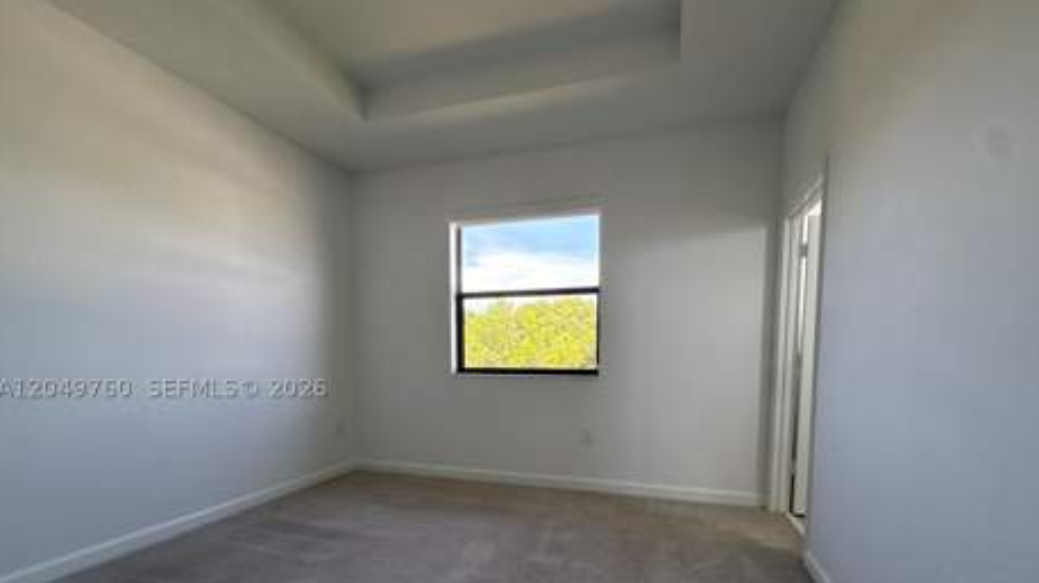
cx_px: 535
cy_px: 388
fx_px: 441
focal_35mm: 16
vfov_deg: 65.3
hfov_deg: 99.4
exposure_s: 1/99
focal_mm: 2.22
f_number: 2.2
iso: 100
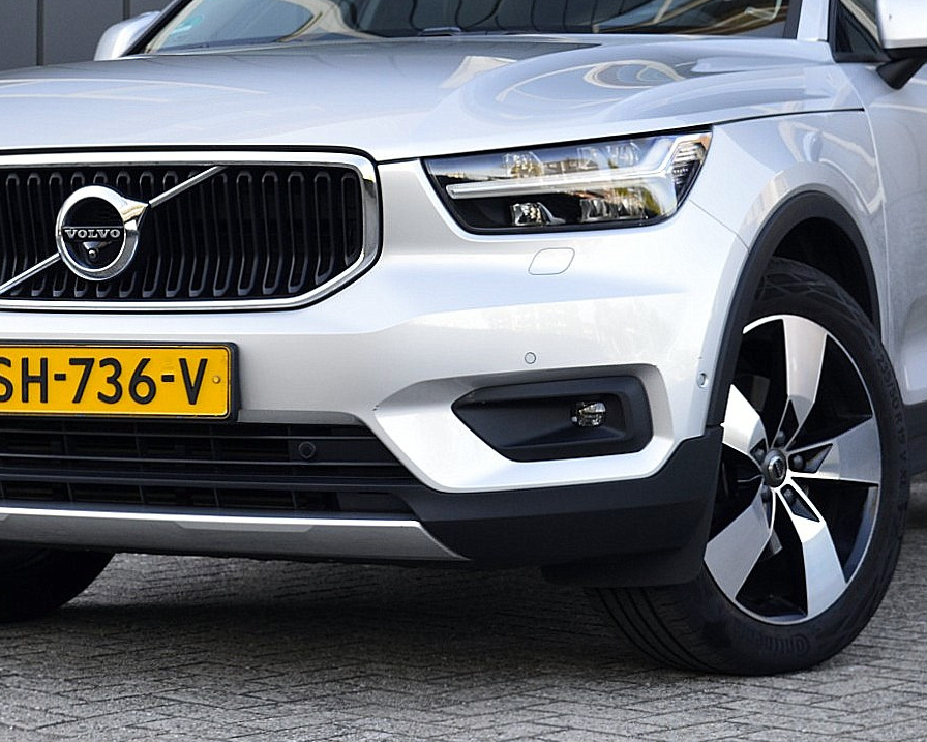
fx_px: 2799
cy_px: 232
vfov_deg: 15.1
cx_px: 405
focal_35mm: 102
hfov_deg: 18.8
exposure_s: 1/100
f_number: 9
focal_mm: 40
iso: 400
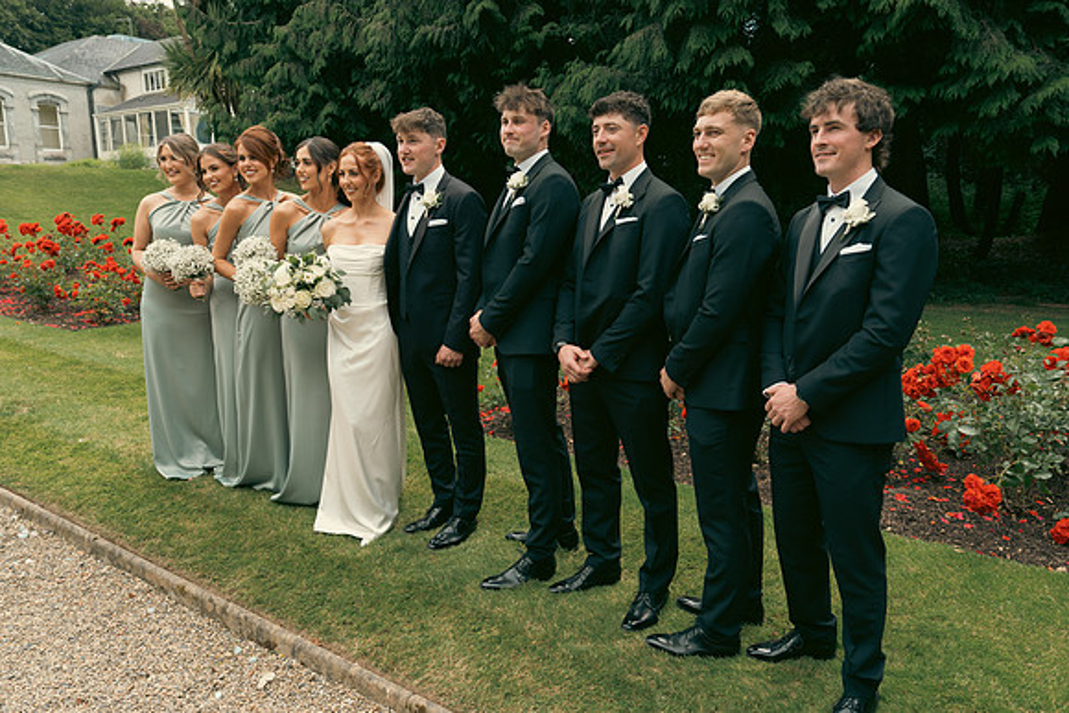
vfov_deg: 48.0
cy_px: 356
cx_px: 534
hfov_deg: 67.4
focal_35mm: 27
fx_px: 802
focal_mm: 27
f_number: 5
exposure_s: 1/160
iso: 80
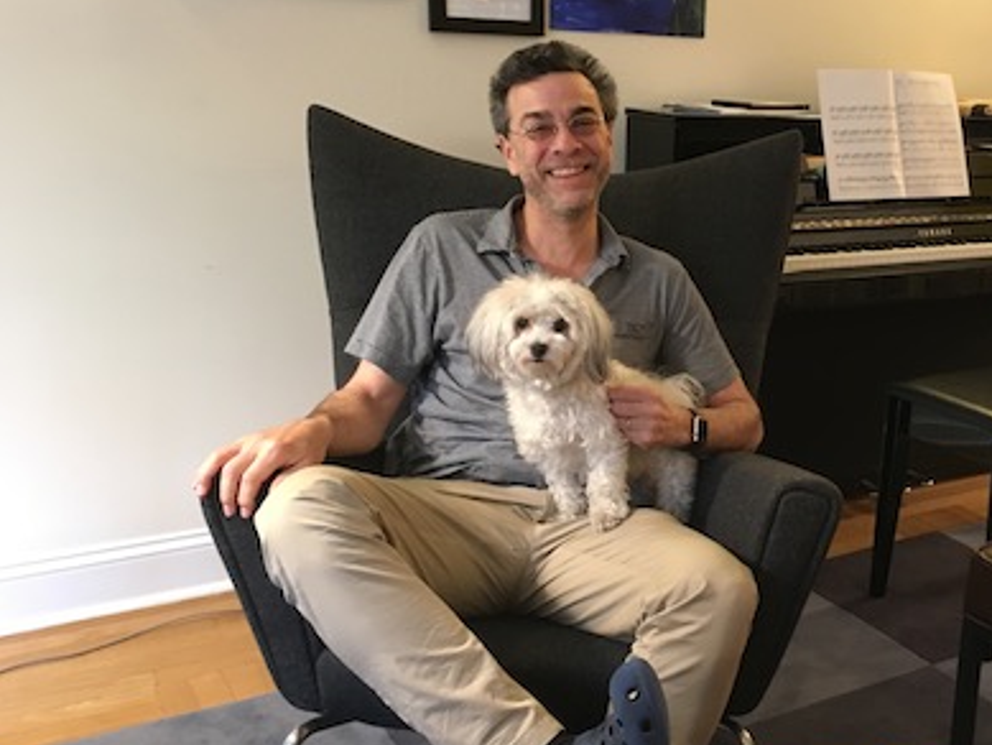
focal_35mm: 41
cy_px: 397
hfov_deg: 44.7
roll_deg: -3.2
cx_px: 699
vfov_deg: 35.1
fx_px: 1175
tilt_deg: -16.8
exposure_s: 1/24
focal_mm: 4.15
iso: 200
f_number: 2.2
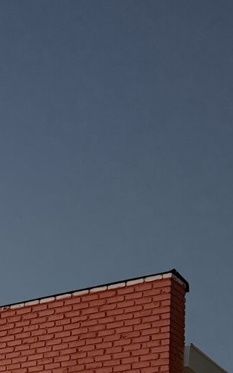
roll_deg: -2.1
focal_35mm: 86
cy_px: 567
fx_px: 873
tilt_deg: +1.1
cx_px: -180
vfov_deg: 20.5
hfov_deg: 13.7
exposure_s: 1/30
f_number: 1.78
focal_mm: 6.76
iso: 1600
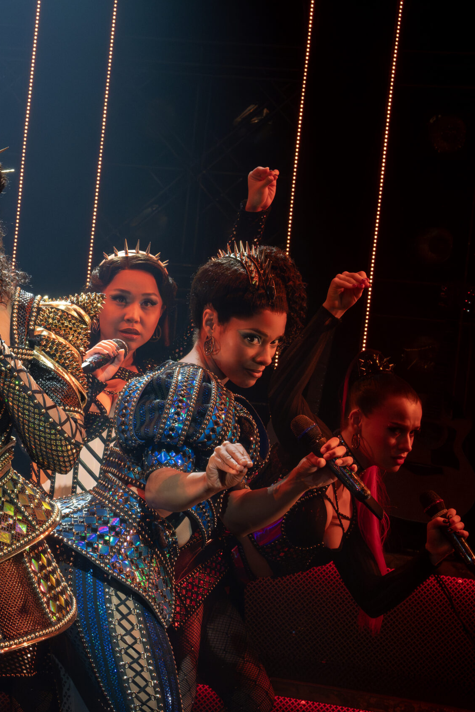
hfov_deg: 11.1
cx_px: -46
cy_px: 357
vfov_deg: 16.8
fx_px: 2415
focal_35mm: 122
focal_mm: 54
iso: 2500
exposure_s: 1/320
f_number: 8
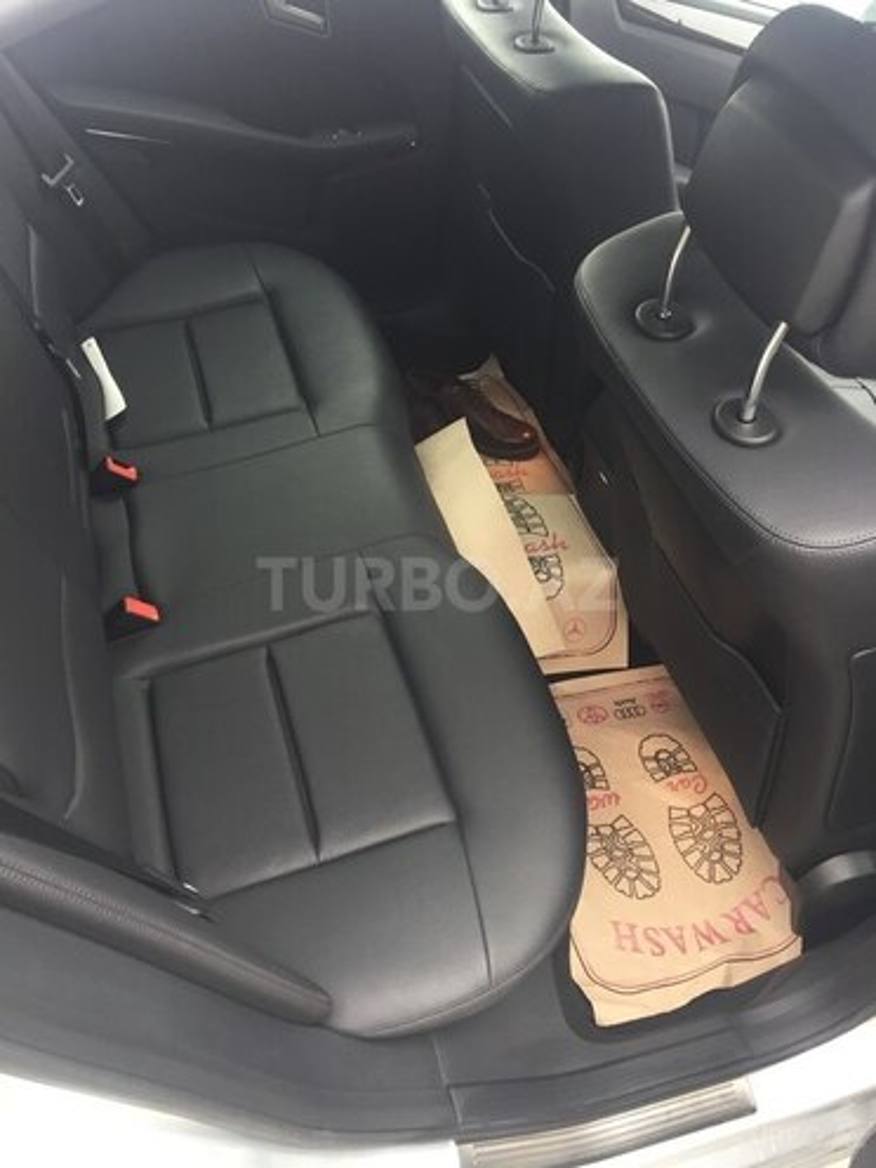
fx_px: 979
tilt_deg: -41.7
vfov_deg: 61.7
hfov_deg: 48.2
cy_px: 584
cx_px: 438
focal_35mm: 29
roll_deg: -13.8
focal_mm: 4.15
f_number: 2.2
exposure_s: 1/33
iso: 80
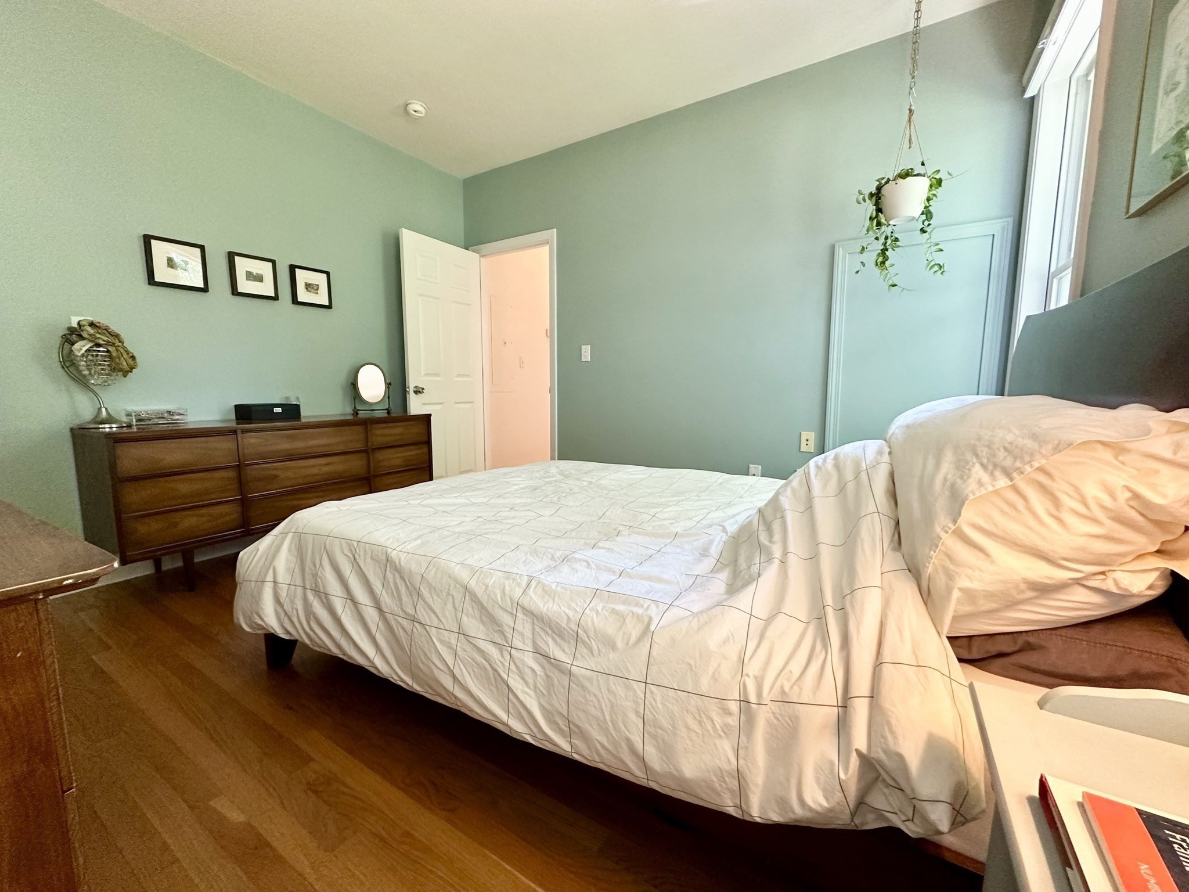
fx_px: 481
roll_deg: -0.6
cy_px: 446
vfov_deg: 85.7
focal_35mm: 14
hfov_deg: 102.1
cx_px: 594
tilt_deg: -6.0
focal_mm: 2.22
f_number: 2.2
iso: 320
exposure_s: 1/60
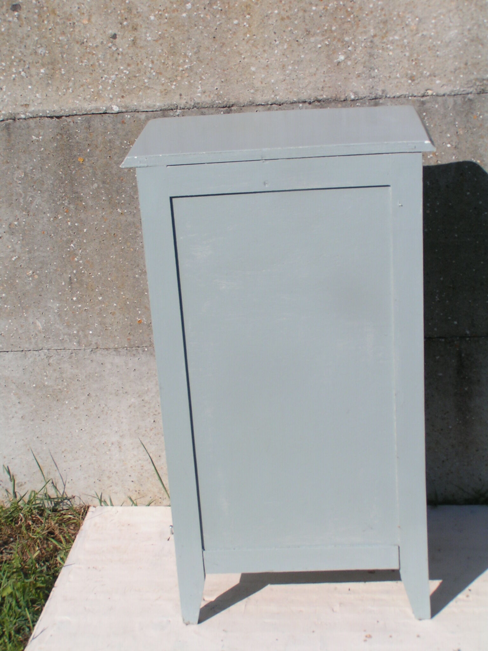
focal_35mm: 38
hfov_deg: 37.7
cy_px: 326
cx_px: 244
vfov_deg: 49.0
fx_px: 714
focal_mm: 5.8
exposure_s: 1/400
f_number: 5.6
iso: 50
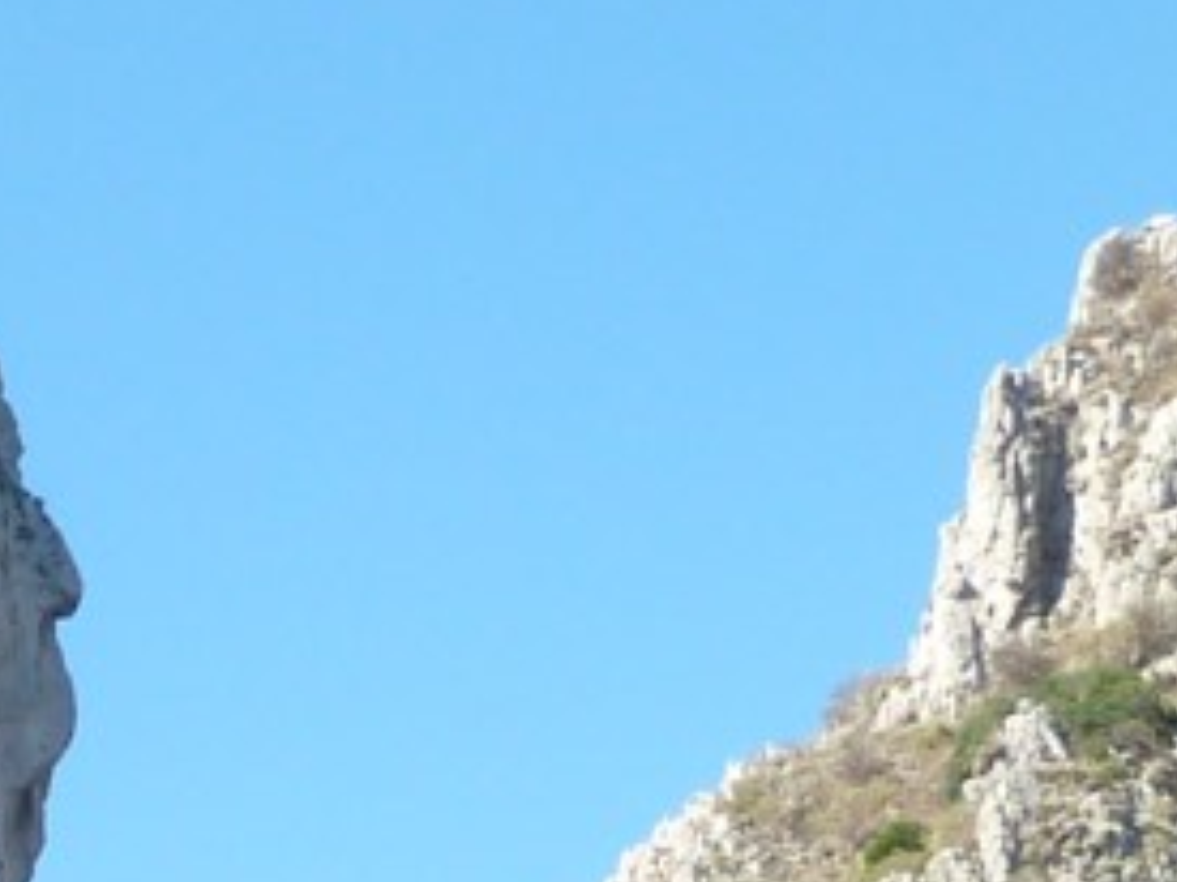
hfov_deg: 11.6
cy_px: 1242
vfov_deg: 8.6
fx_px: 5744
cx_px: -30
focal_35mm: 169
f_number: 4
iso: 80
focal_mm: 4.7
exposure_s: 1/250
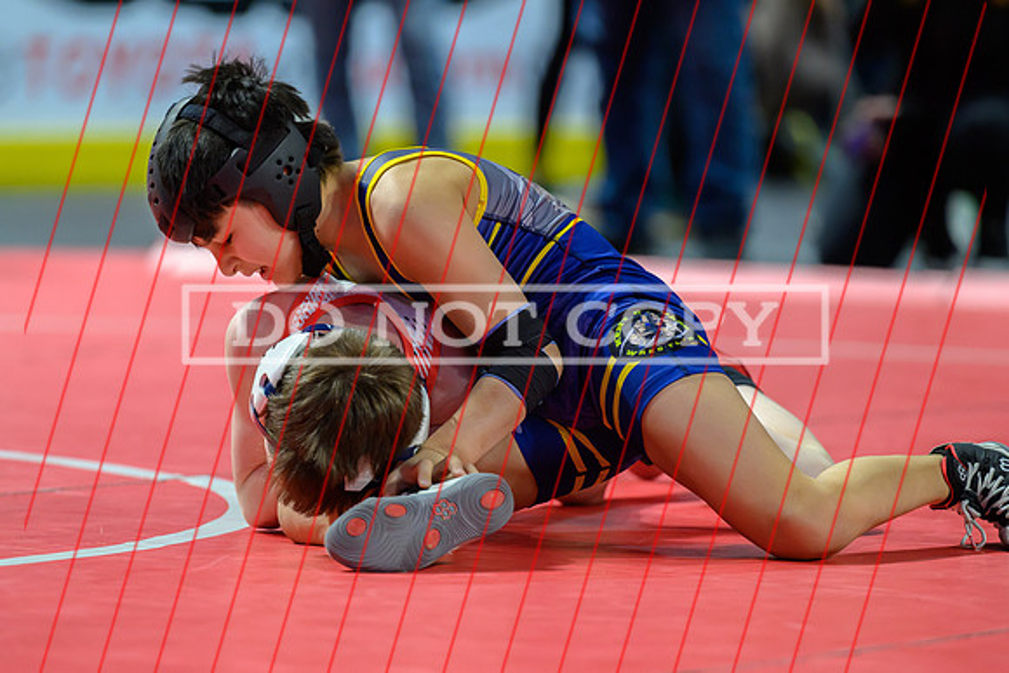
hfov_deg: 7.7
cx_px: 456
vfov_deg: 5.1
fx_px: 7502
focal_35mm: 268
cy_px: 367
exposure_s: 1/800
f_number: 2.8
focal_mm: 200
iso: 3200
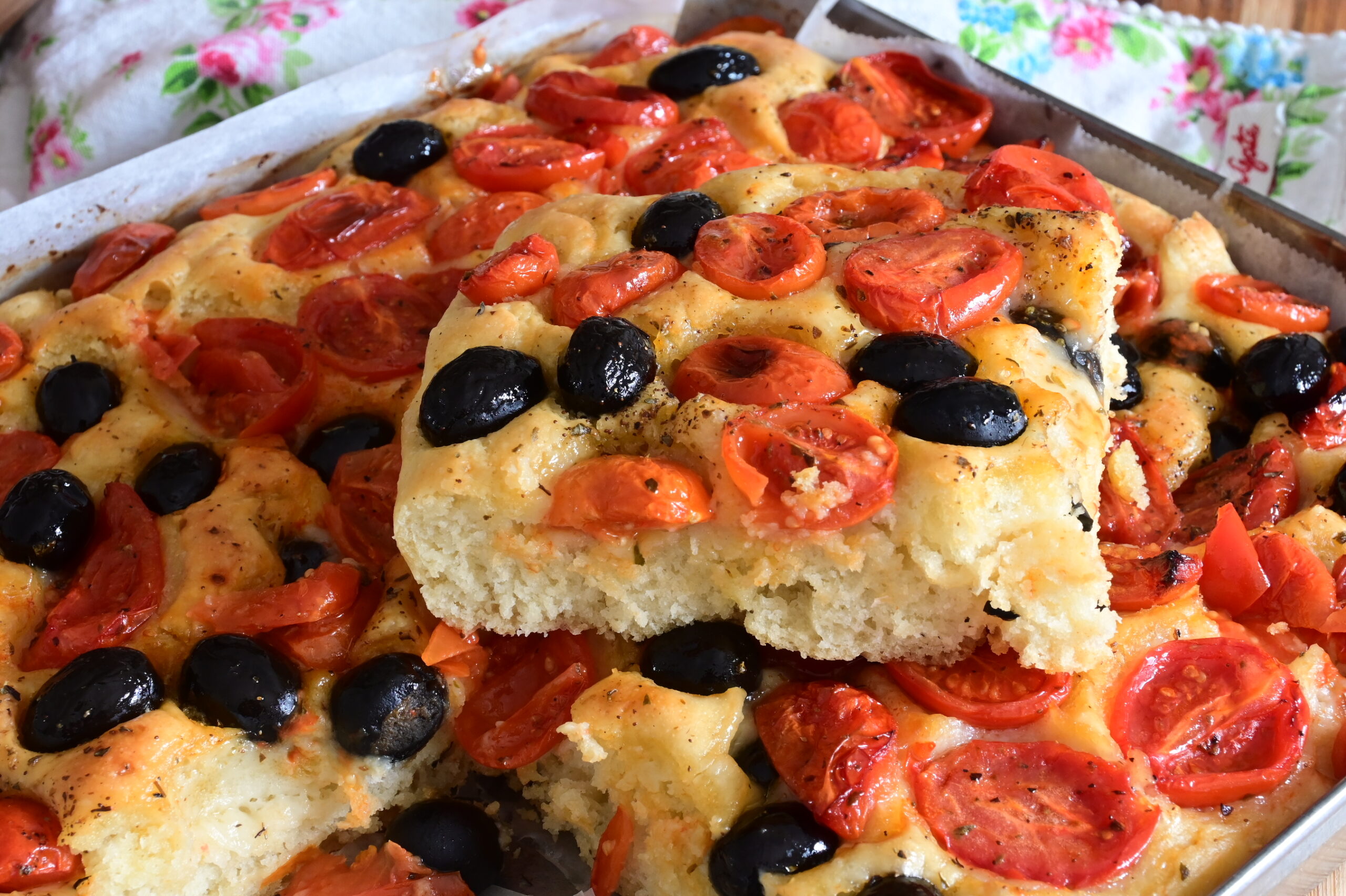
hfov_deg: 32.9
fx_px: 2279
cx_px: 673
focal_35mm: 61
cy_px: 448
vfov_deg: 22.2
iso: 640
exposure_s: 1/5
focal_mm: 41
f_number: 11
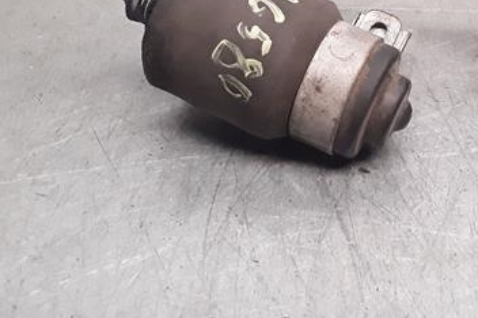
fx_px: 703
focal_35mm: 53
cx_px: 358
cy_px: 30
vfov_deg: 24.7
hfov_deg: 36.7
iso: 100
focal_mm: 2.91
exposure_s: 1/100
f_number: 1.9
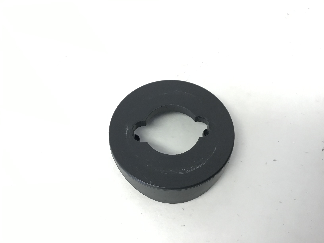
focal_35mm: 31
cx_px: 162
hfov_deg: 58.4
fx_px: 290
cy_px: 122
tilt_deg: -58.8
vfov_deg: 45.4
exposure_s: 1/30
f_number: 2.4
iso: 40
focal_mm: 3.3
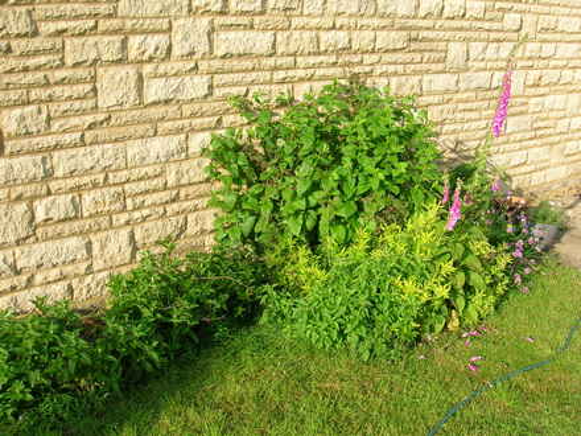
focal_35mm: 34
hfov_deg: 54.0
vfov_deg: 41.8
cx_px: 290
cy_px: 218
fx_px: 571
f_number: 4.9
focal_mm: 5.7
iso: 50
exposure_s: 1/193
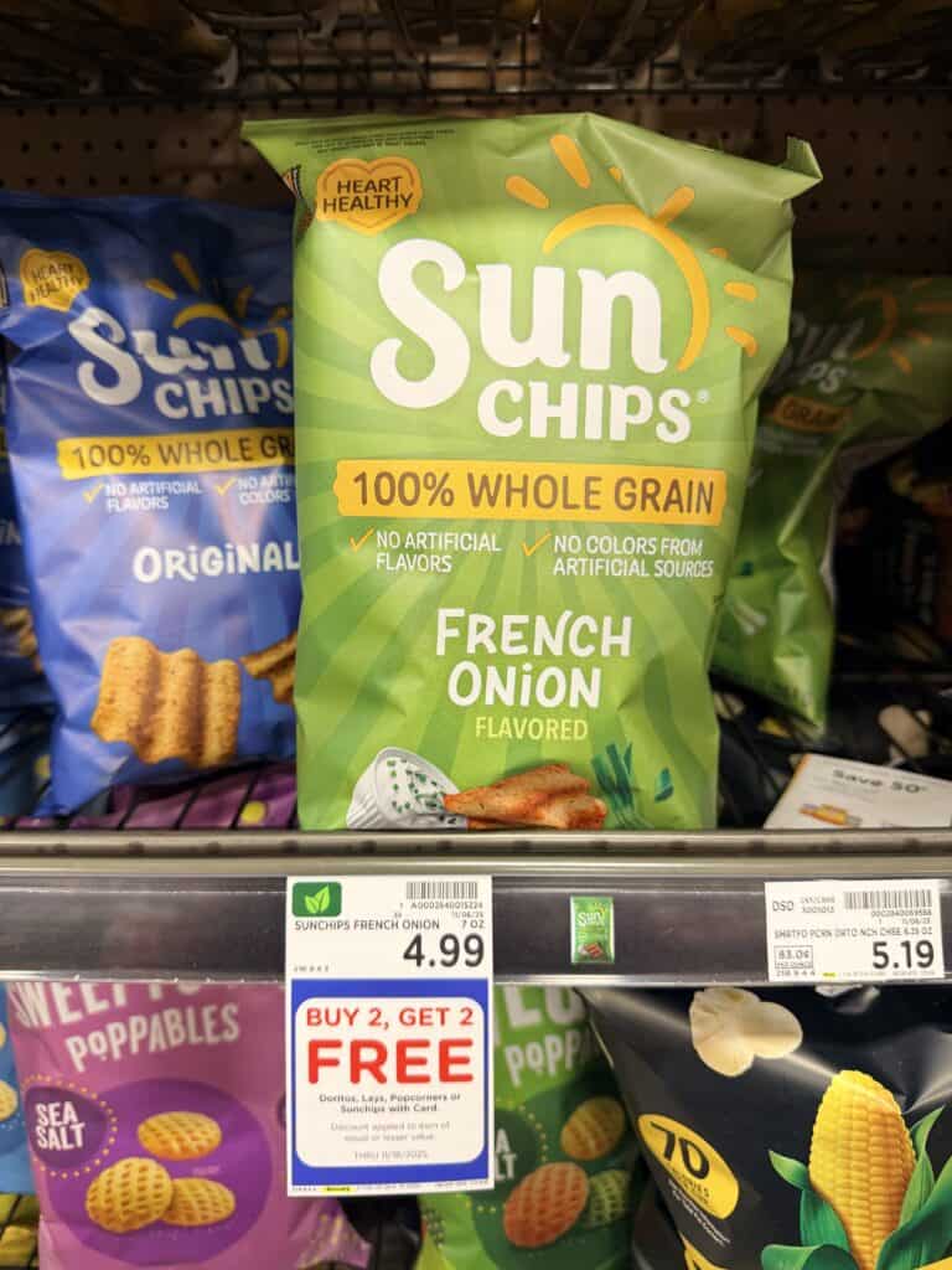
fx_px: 880
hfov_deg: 56.8
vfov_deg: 71.6
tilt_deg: -22.9
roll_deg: +1.0
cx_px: 476
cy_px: 635
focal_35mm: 24
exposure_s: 1/60
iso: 160
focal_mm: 6.76
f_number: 1.78
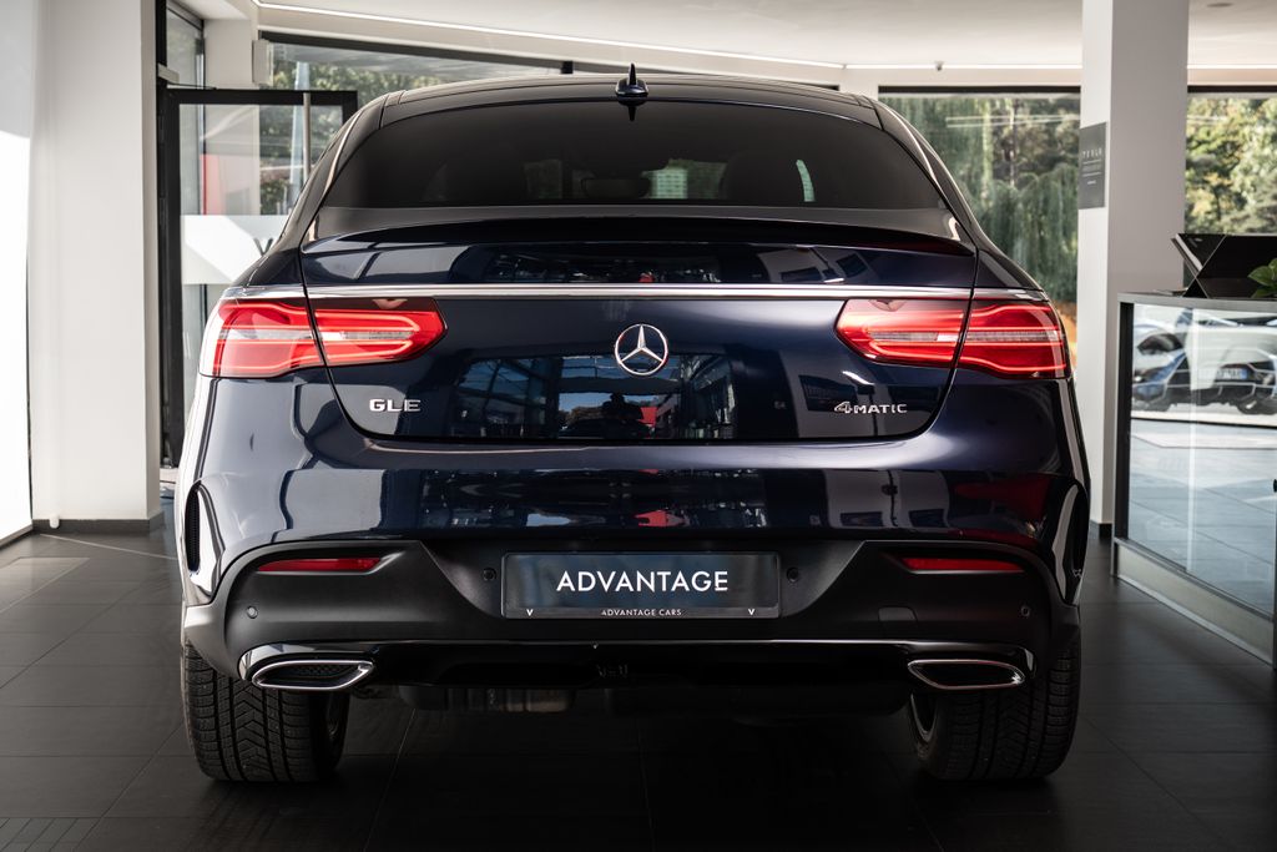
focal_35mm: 62
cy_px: 425
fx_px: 2201
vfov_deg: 21.9
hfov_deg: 32.3
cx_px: 615
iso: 250
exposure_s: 1/80
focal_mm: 57
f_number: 5.5
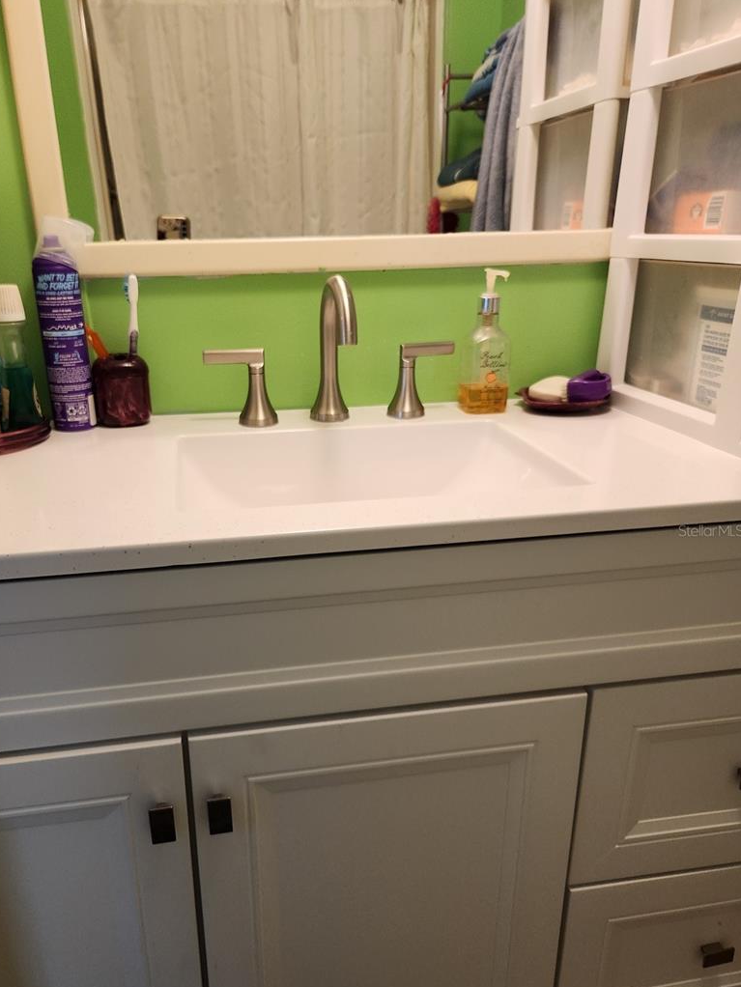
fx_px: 770
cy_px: 530
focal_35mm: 27
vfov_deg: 65.2
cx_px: 312
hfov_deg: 51.2
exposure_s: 1/120
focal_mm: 5.4
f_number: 1.8
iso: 400
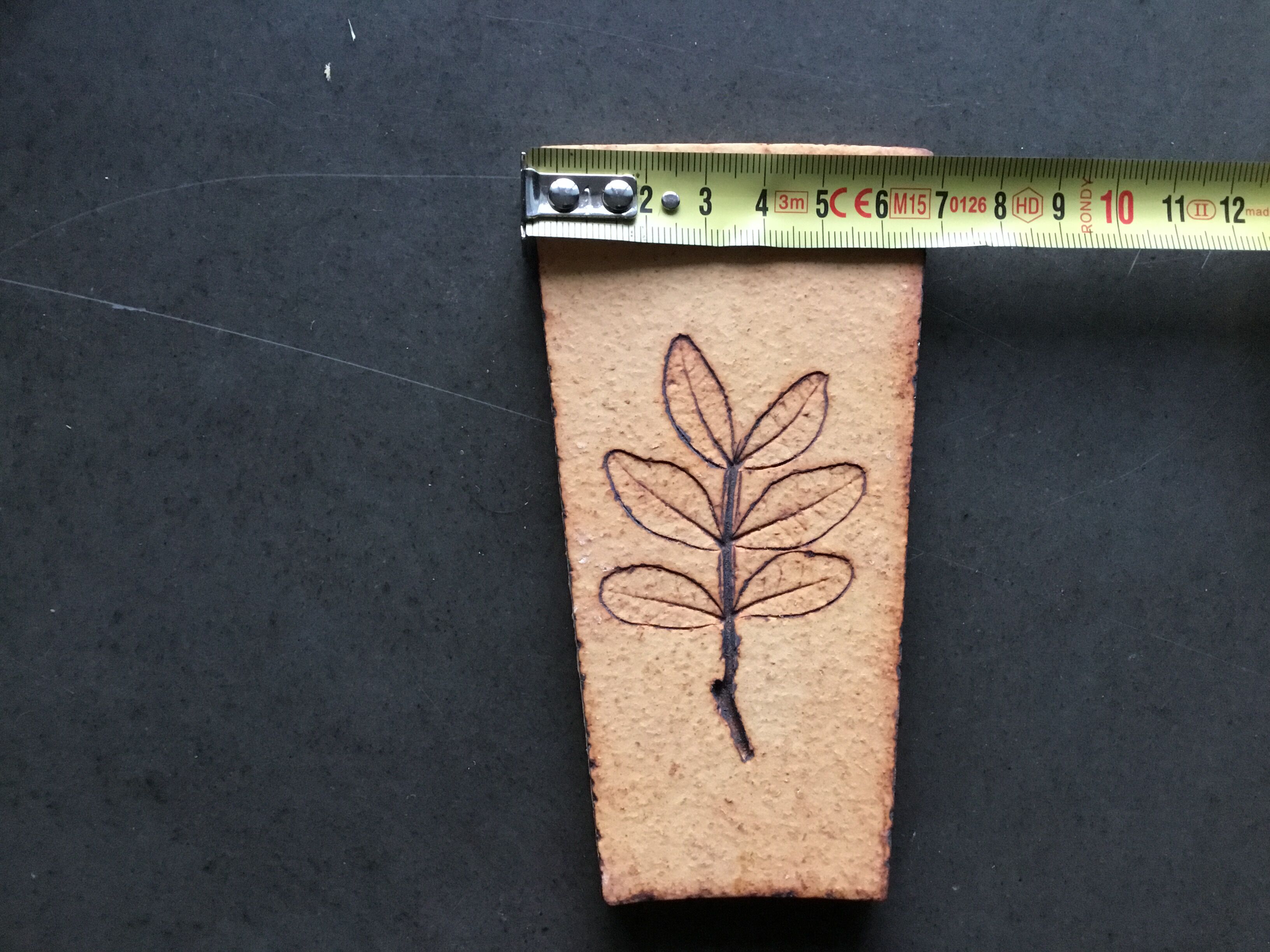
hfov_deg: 58.4
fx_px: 1137
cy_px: 476
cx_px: 635
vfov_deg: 45.4
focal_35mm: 31
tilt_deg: -83.9
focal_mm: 3.3
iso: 200
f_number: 2.4
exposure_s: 1/20
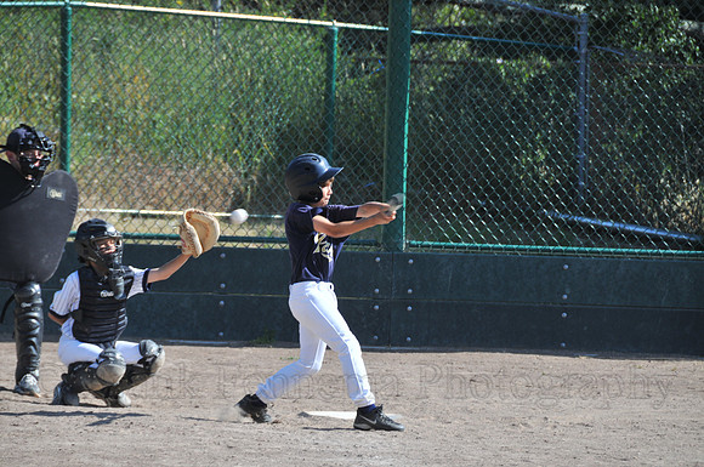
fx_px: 5858
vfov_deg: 4.6
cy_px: 234
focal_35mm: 300
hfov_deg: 6.9
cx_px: 352
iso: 200
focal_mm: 200
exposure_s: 1/500
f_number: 5.6
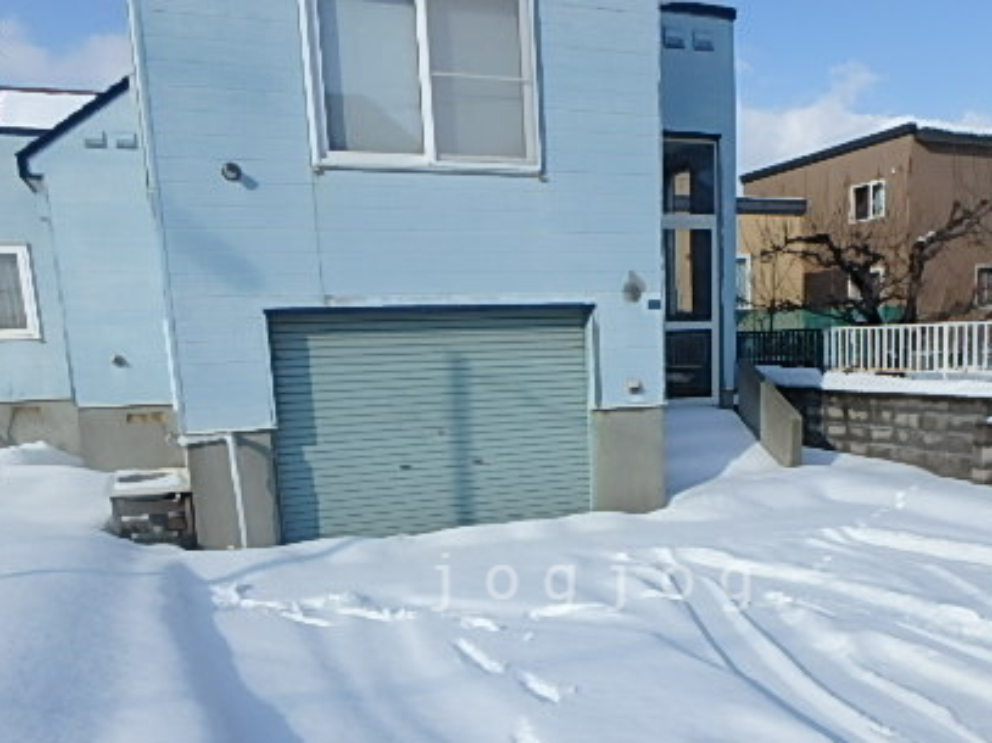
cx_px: 597
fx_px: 945
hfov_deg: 54.9
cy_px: 582
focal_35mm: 33
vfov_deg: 41.3
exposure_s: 1/640
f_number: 6
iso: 125
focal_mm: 3.7
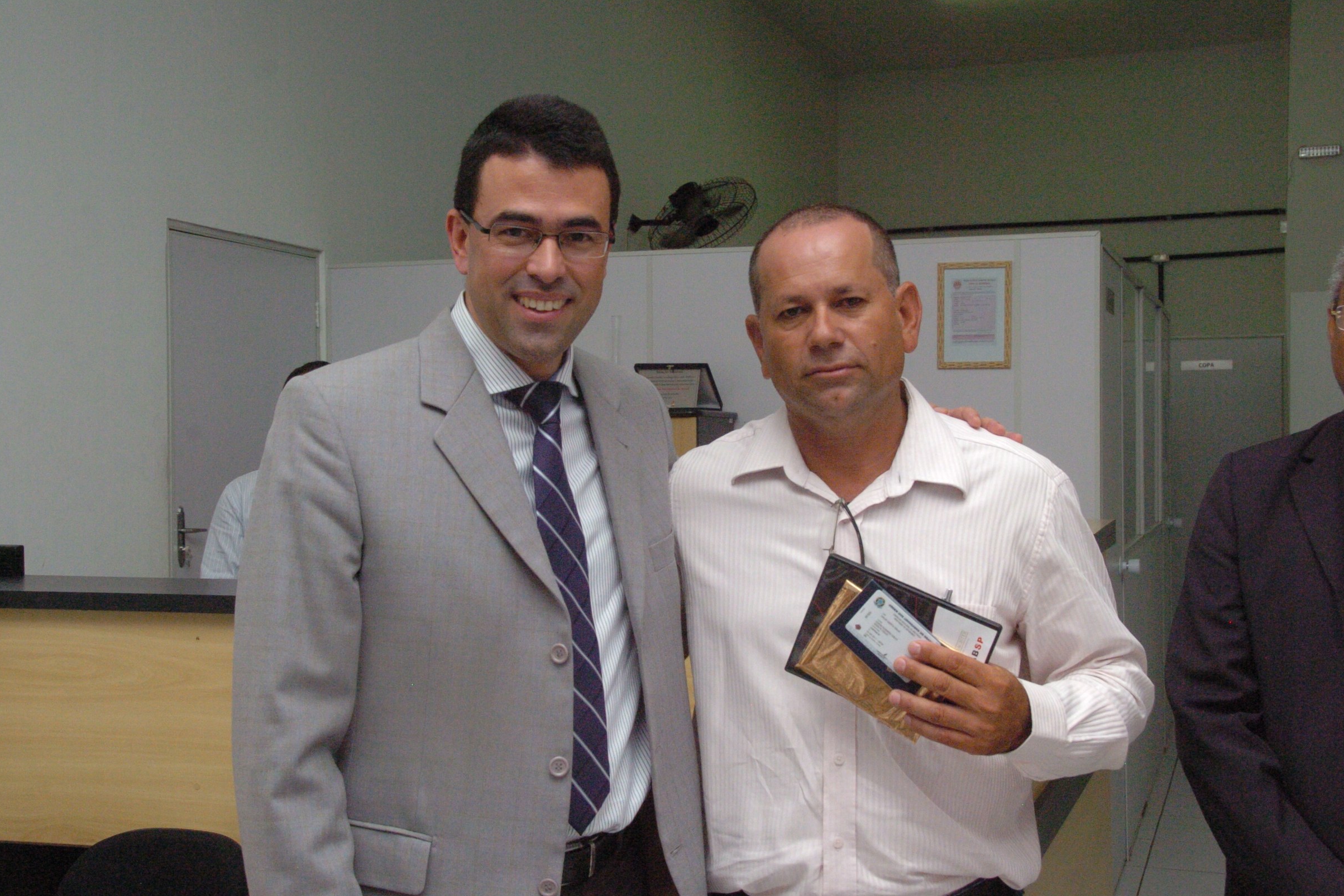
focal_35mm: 48
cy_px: 452
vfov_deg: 28.4
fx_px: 1774
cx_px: 659
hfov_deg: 41.5
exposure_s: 1/250
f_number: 10
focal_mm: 31
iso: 1600
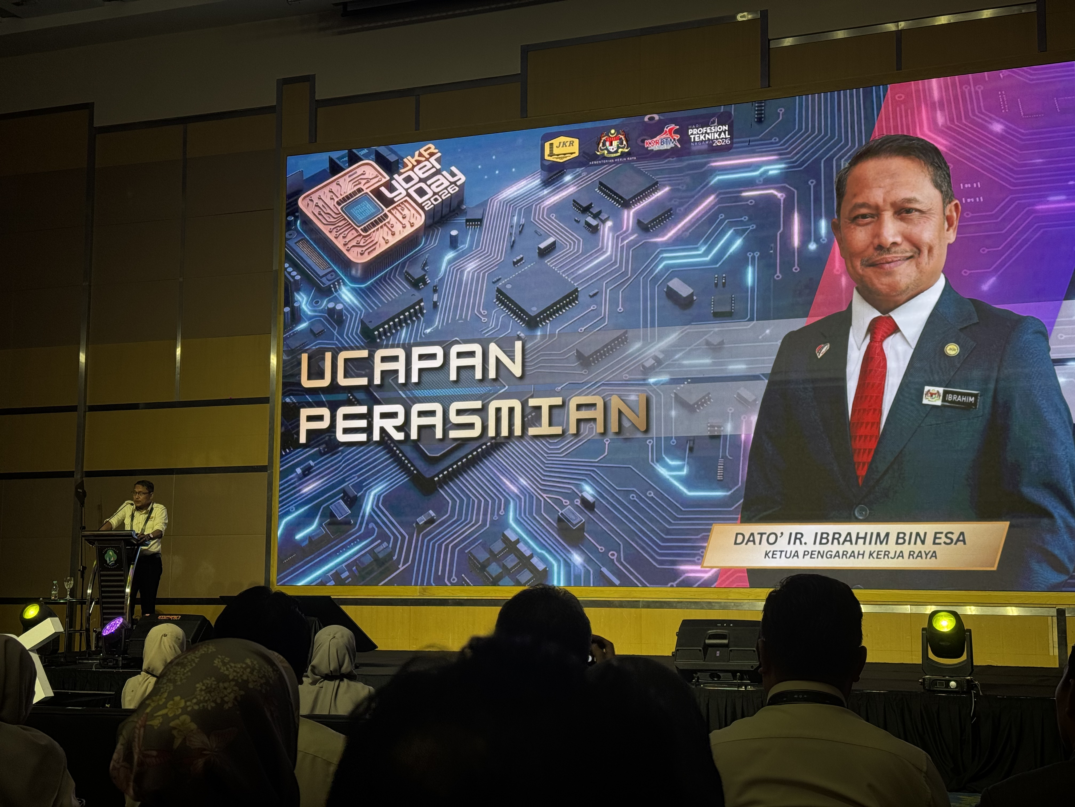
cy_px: 404
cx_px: 538
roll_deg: +0.0
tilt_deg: +7.2
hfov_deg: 39.7
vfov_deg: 30.3
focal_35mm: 48
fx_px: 1491
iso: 50
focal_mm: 6.76
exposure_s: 1/120
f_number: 1.78
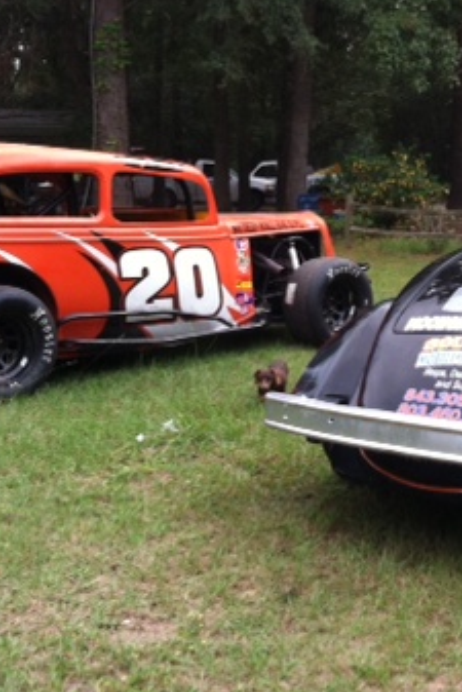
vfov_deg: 29.1
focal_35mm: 69
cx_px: 368
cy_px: 265
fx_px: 1327
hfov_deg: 19.6
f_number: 2.8
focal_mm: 3.85
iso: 80
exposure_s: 1/182
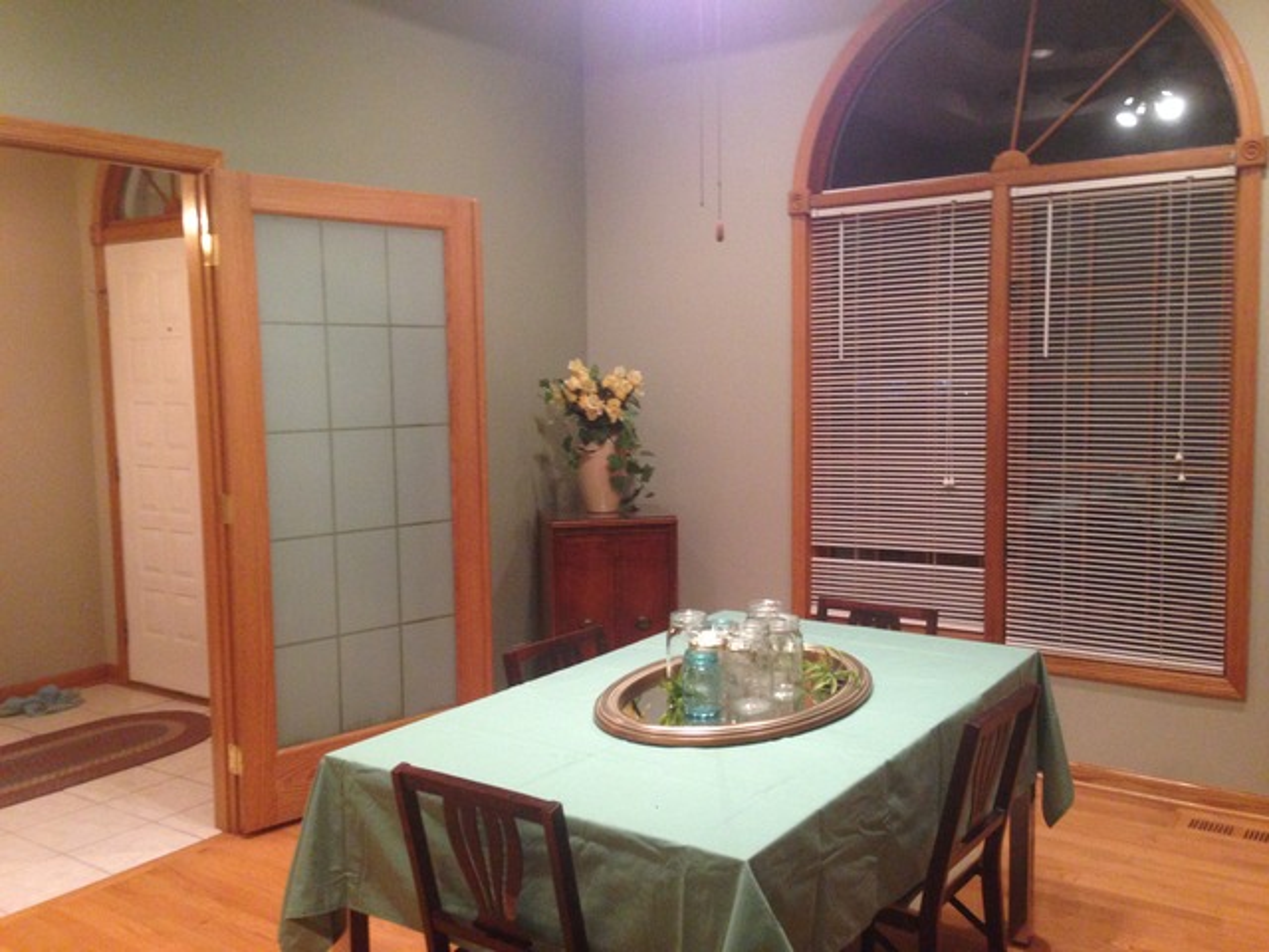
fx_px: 1210
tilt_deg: -1.7
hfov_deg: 55.4
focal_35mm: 33
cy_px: 476
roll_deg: +0.3
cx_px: 634
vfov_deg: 42.9
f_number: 2.4
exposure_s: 1/20
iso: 250
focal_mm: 4.12
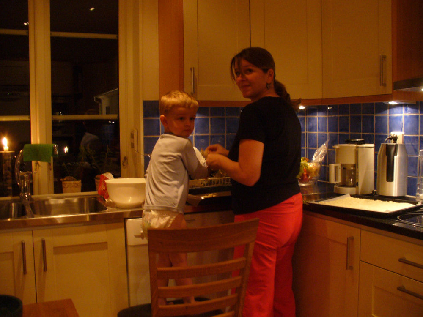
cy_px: 158
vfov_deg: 38.7
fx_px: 452
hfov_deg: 50.1
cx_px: 212
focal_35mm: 37
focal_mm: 6.1
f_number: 2.8
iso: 200
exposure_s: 1/8
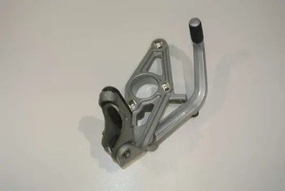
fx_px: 317
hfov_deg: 48.4
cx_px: 142
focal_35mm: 40
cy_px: 96
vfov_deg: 33.5
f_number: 4.5
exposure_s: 1/60
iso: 200
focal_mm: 15.1
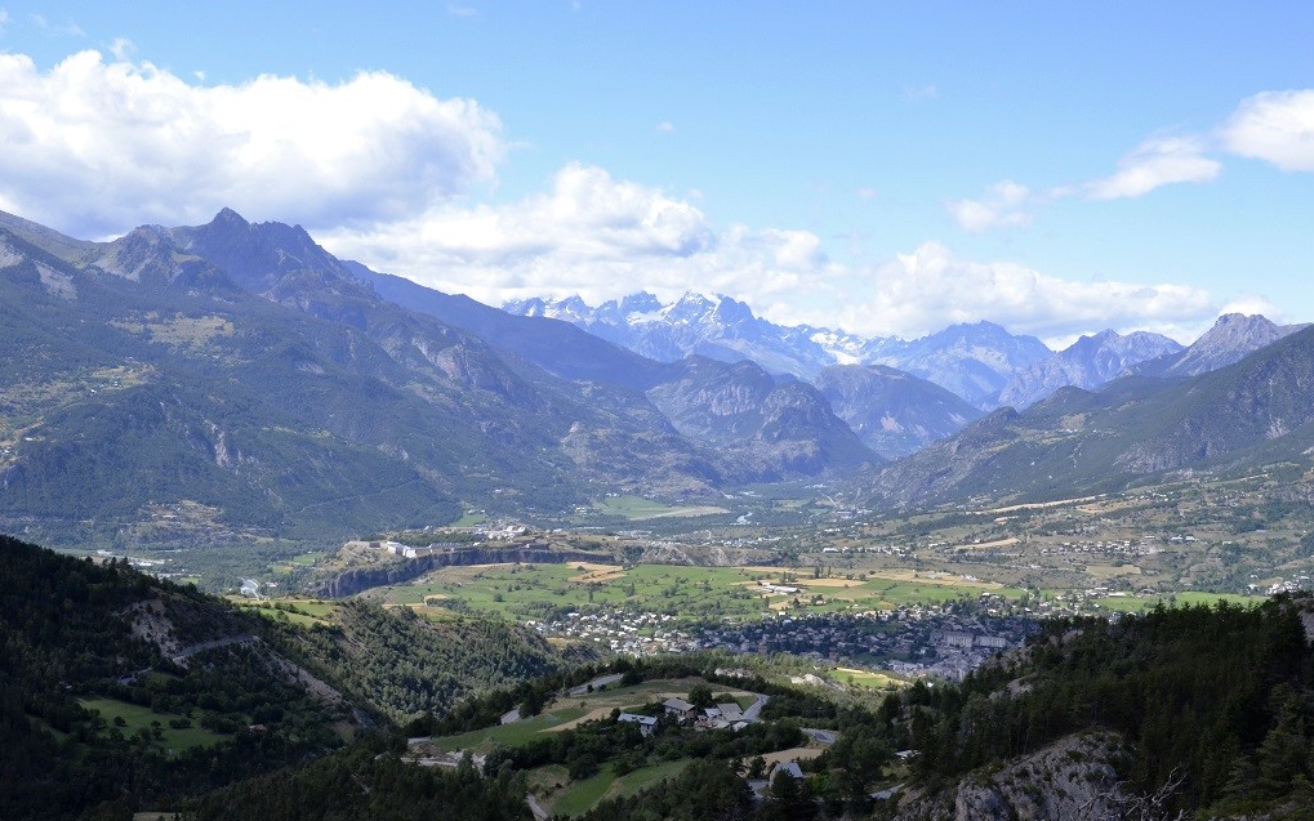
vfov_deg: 28.0
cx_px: 656
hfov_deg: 43.5
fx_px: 1647
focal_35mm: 46
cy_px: 394
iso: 1600
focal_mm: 30
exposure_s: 1/800
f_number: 14
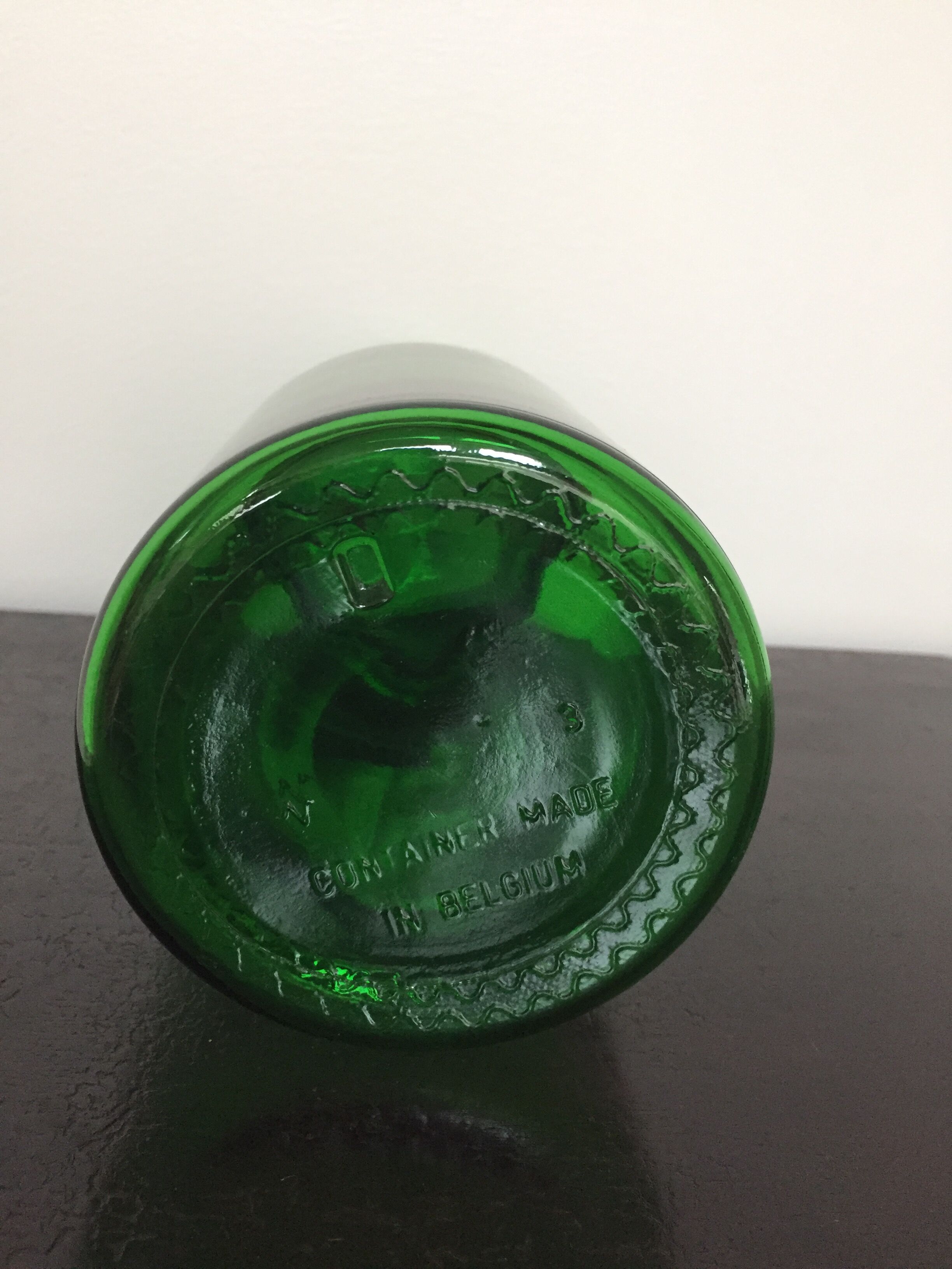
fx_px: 1063
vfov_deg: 61.7
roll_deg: -4.5
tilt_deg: -18.2
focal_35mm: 29
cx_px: 476
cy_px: 634
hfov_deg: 48.2
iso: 320
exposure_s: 1/33
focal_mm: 4.15
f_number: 2.2
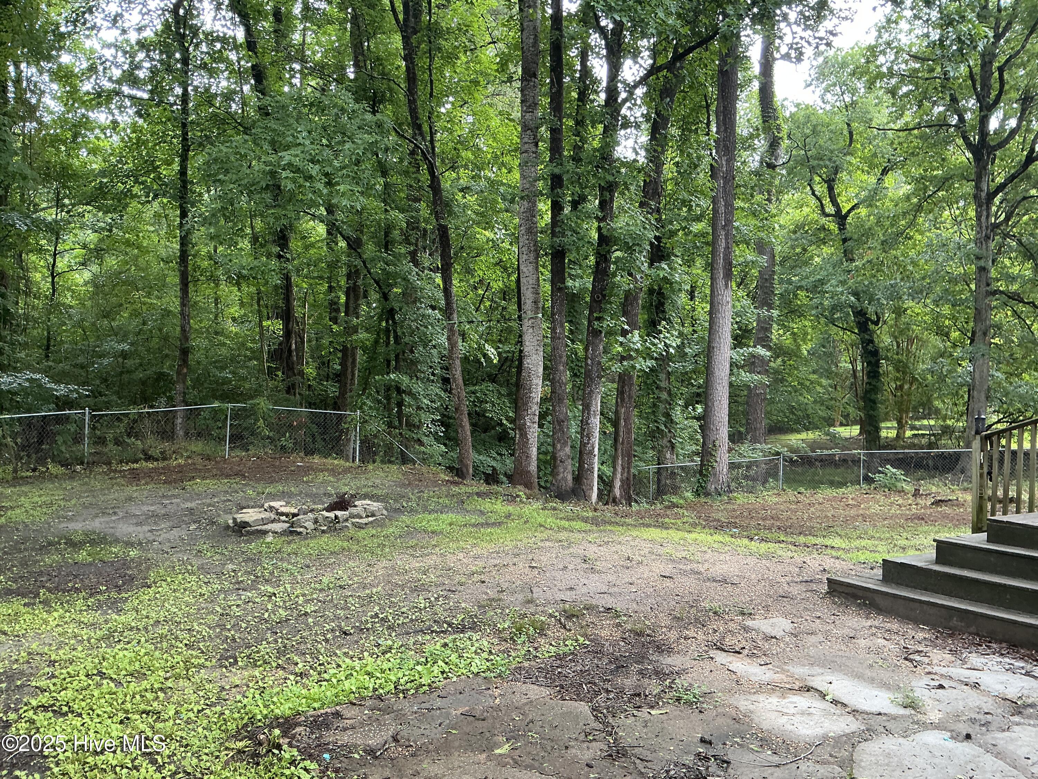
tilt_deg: -0.1
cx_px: 519
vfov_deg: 49.7
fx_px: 840
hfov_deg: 63.4
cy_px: 390
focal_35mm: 28
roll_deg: -2.2
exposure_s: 1/122
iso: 50
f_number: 1.8
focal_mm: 3
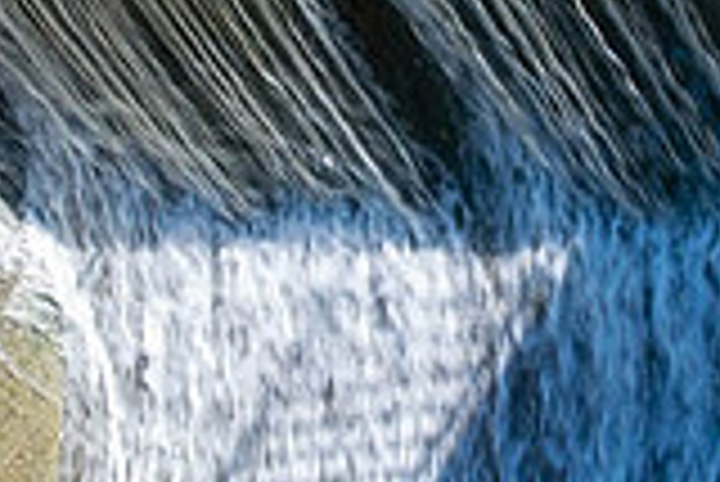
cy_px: 128
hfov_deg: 20.7
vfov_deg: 13.9
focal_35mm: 98
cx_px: 459
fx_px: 1962
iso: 180
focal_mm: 18
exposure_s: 1/60
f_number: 18
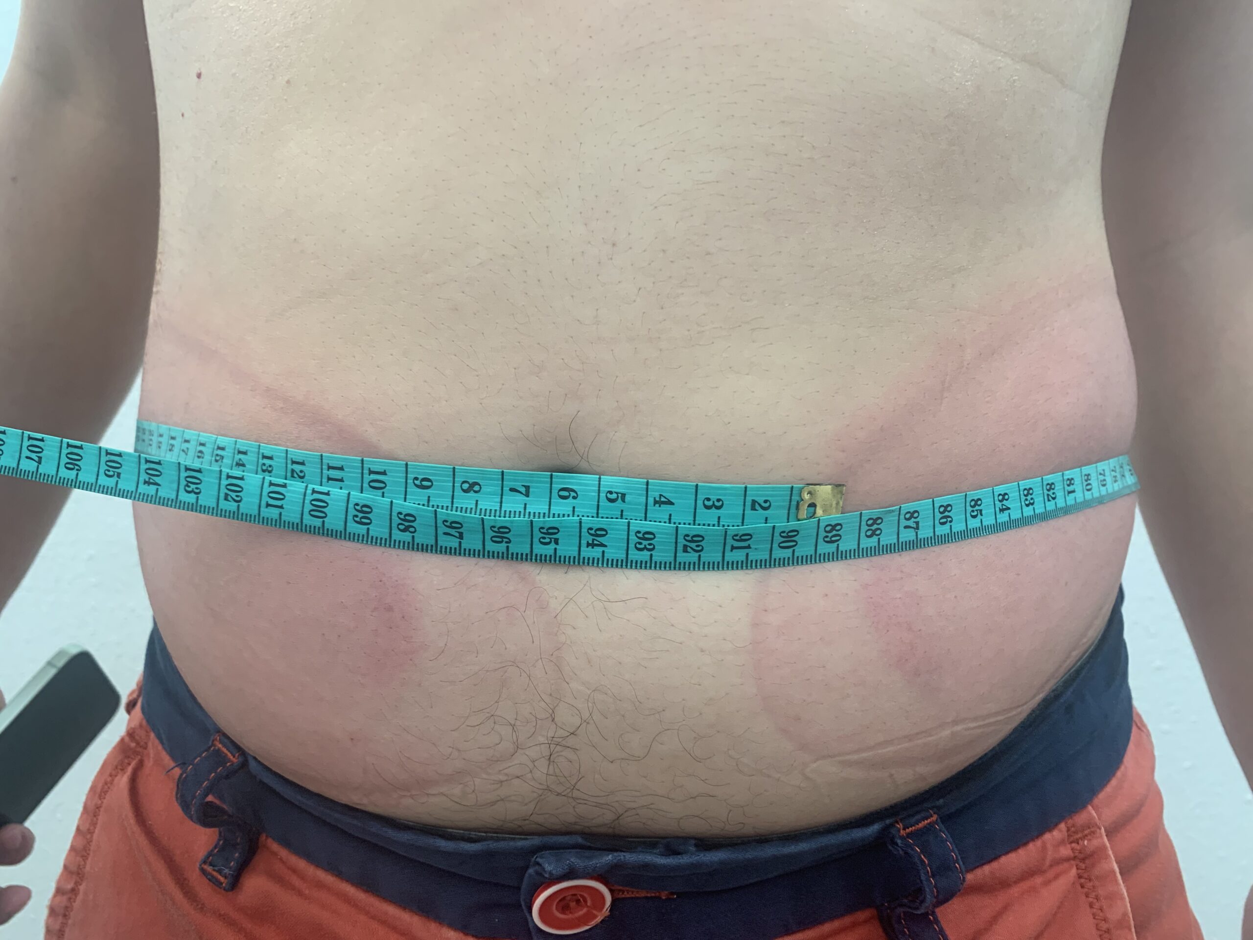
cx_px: 626
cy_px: 470
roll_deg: -1.4
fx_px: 941
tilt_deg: -5.1
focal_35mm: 26
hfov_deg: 67.3
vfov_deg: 53.1
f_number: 1.8
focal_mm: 4.25
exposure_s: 1/64
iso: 100
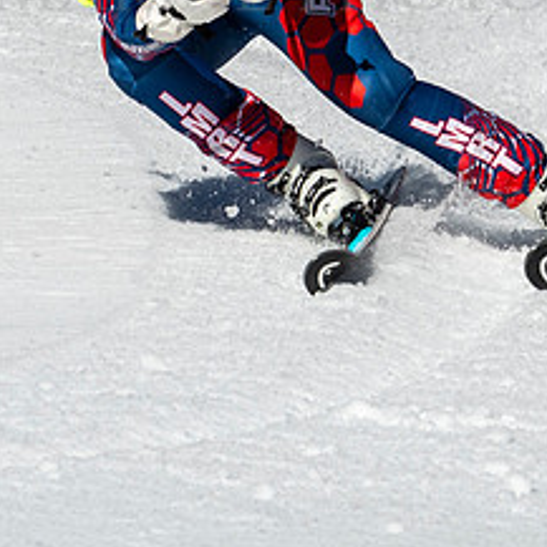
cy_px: -3
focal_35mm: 2365
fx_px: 42281
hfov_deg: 0.7
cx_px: 216
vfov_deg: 0.7
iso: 200
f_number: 8
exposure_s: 1/2000
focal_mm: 400
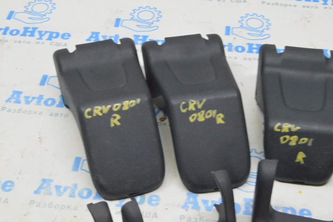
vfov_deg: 22.6
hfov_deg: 33.4
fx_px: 555
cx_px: 166
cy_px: 111
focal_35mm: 60
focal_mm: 40
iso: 6400
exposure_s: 1/15
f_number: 20
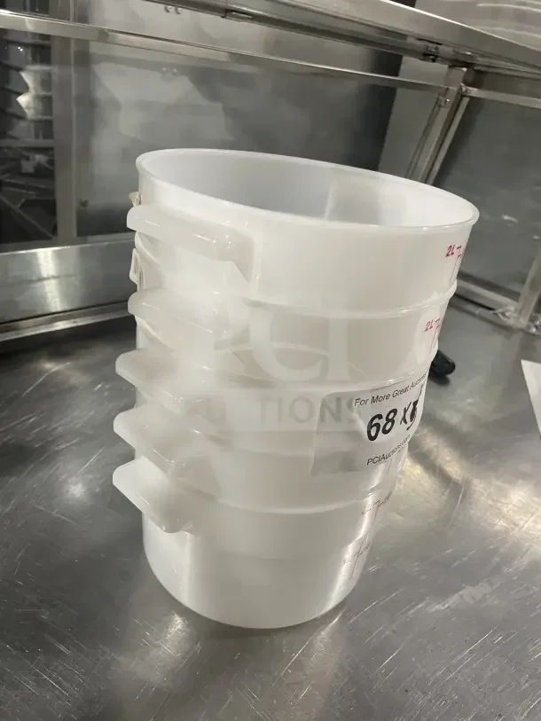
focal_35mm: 26
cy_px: 360
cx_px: 270
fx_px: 542
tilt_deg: -26.8
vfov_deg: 67.3
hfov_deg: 53.1
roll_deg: -9.1
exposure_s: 1/73
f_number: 1.6
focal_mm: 4.2
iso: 125
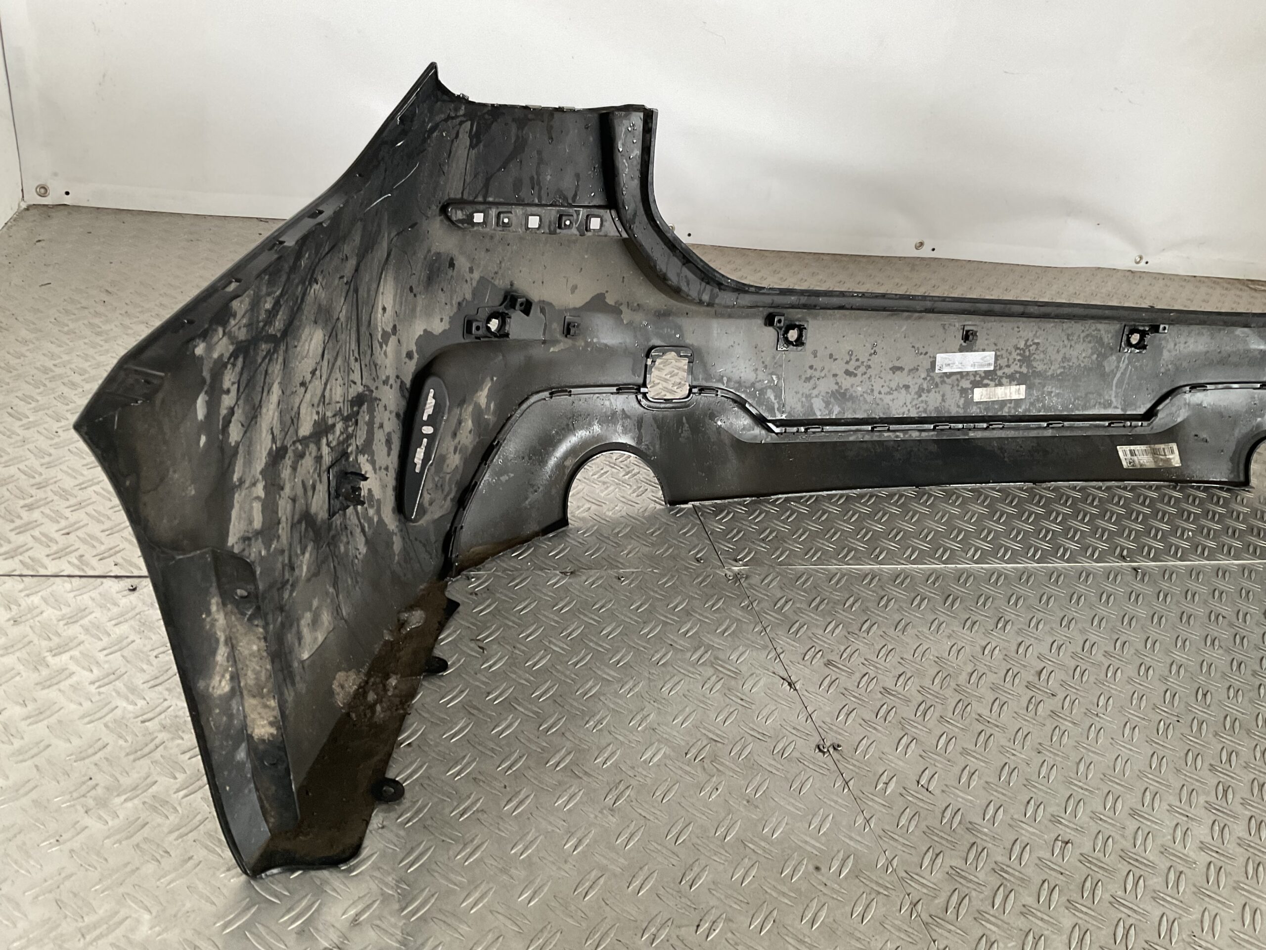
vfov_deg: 48.2
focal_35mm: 29
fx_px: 1061
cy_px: 475
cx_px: 633
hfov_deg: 61.7
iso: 100
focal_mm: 3
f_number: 1.8
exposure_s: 1/50
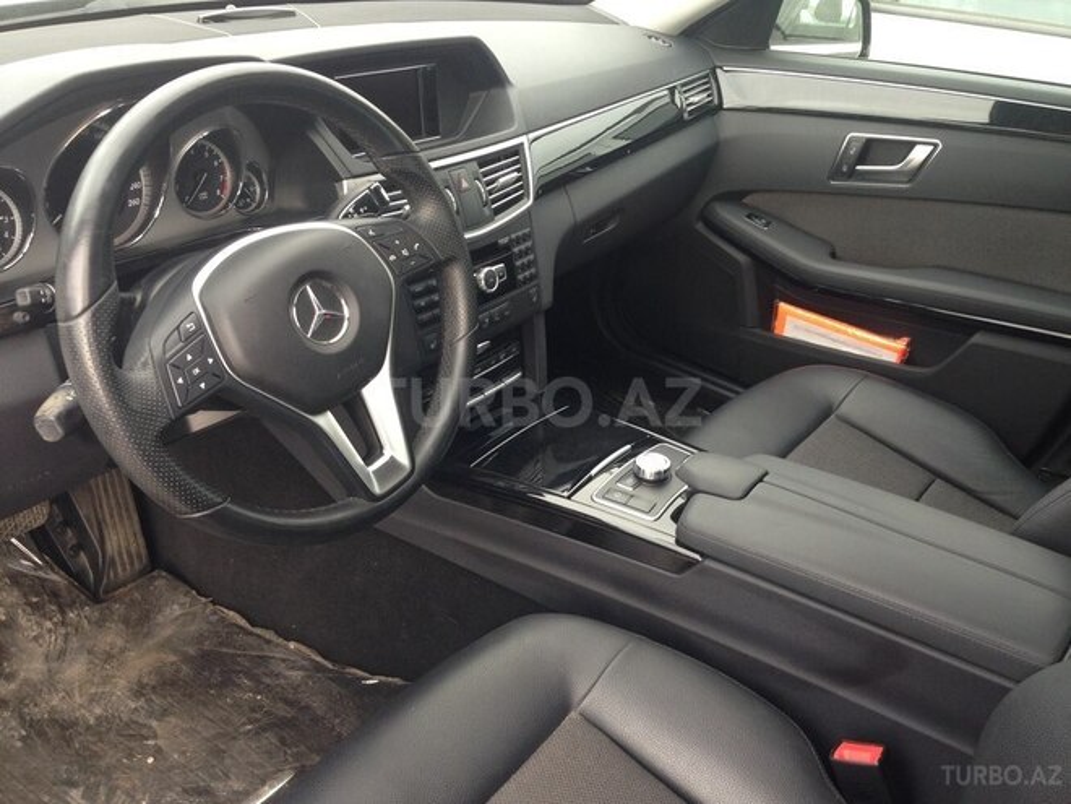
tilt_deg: -30.2
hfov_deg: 55.4
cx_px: 536
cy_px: 402
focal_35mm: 33
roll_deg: -4.6
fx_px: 1021
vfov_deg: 42.9
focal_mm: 4.12
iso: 50
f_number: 2.4
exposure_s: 1/60
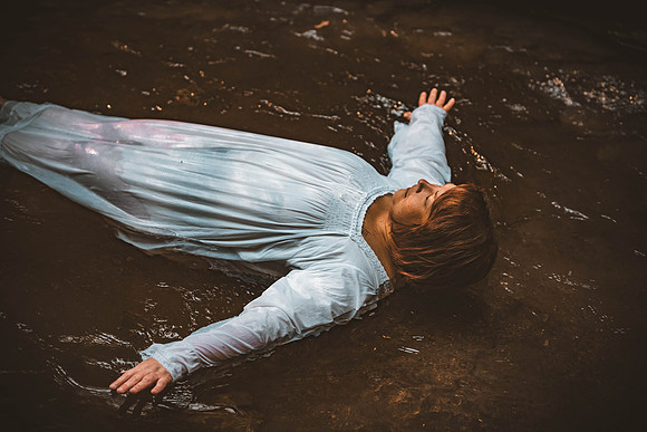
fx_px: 1258
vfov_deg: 19.5
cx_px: 324
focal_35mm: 70
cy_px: 216
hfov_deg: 28.8
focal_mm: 70
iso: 1000
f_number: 2.8
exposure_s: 1/400
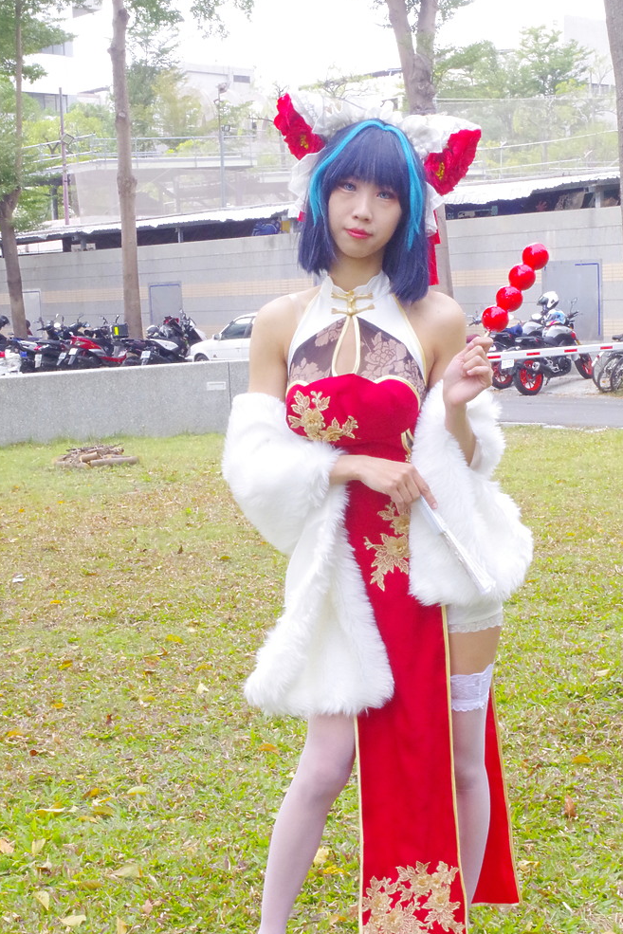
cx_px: 342
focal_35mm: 57
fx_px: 1479
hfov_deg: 23.8
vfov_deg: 35.0
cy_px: 518
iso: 2000
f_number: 4.5
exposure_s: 1/50
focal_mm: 32
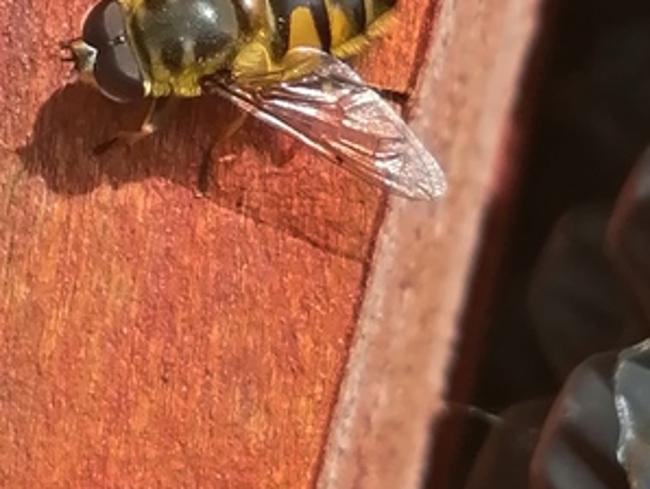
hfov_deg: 9.5
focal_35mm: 208
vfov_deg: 7.1
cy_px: -72
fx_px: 3909
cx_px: 371
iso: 50
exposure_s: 1/1136
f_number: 1.8
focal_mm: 3.95
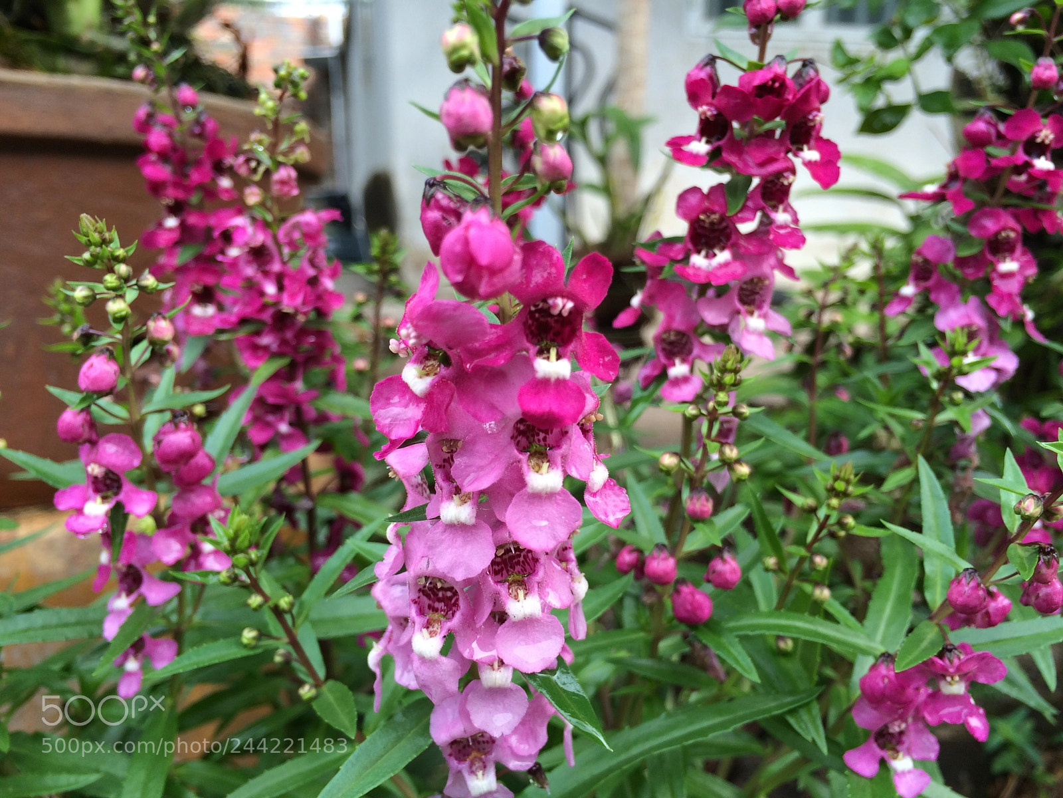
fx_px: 891
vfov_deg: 48.2
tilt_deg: -12.6
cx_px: 532
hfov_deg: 61.7
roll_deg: +0.1
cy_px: 399
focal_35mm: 29
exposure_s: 1/169
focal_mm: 4.15
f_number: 2.2
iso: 32
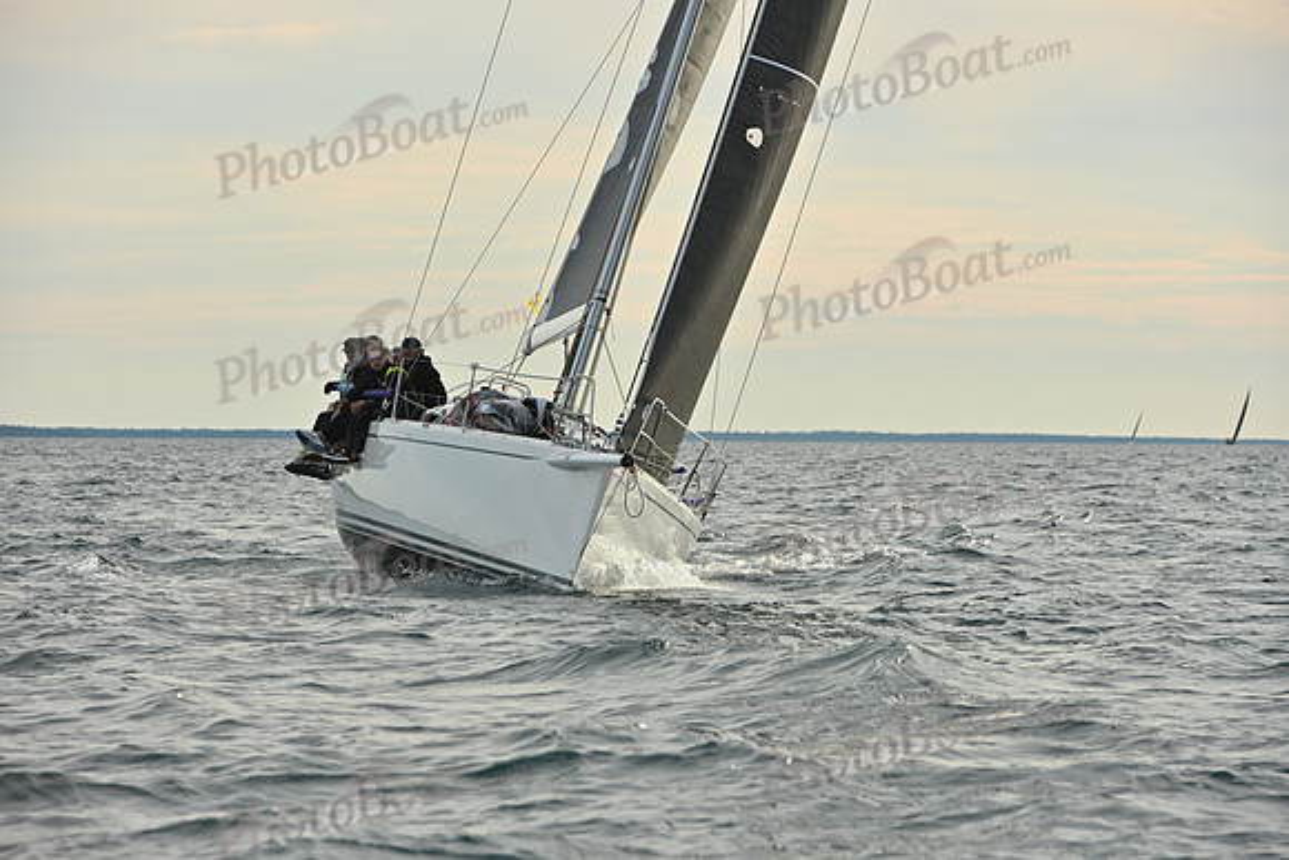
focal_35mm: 200
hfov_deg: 10.3
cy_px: 430
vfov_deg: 6.9
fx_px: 7162
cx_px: 644
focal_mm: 200
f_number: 9
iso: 320
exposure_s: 1/1000
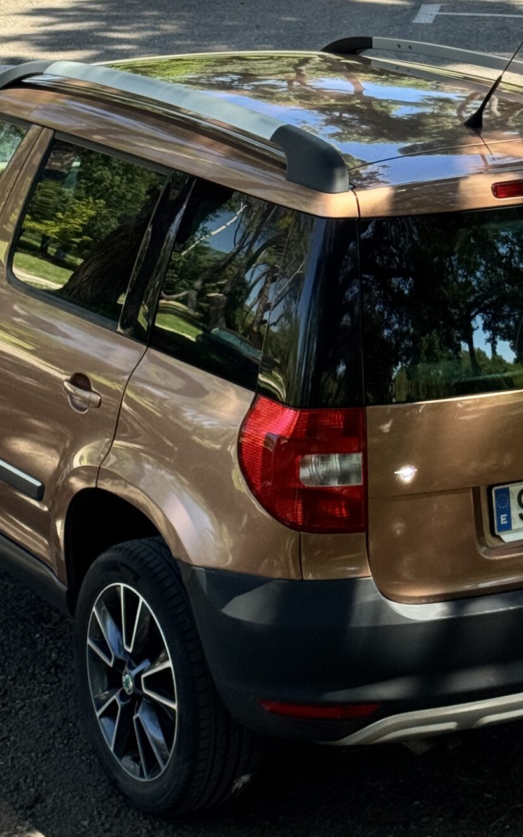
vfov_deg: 20.8
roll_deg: -2.3
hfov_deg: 13.2
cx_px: 274
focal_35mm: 99
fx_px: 2259
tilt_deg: -11.0
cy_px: 209
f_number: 1.78
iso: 64
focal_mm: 6.76
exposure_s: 1/1287
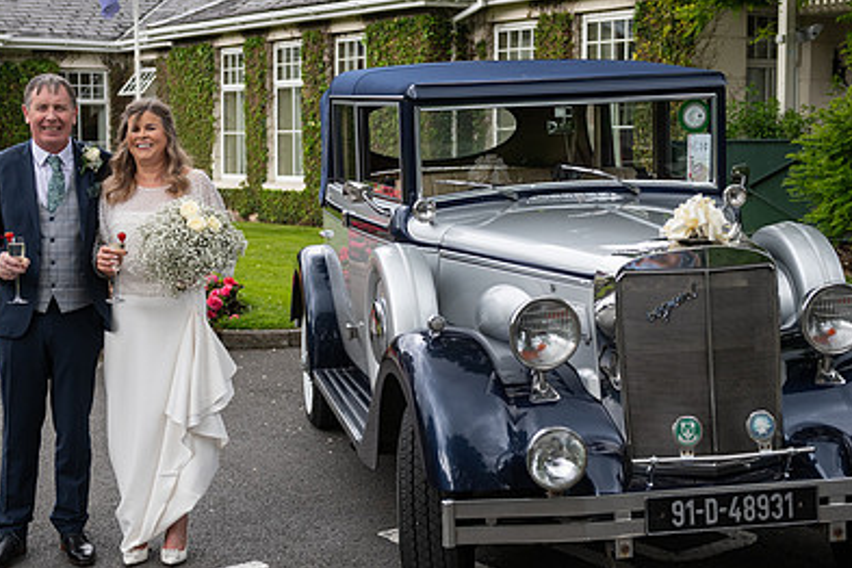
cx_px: 356
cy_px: 244
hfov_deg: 32.3
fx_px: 1467
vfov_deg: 21.9
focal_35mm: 62
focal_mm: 42
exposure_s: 1/1000
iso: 320
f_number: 3.5
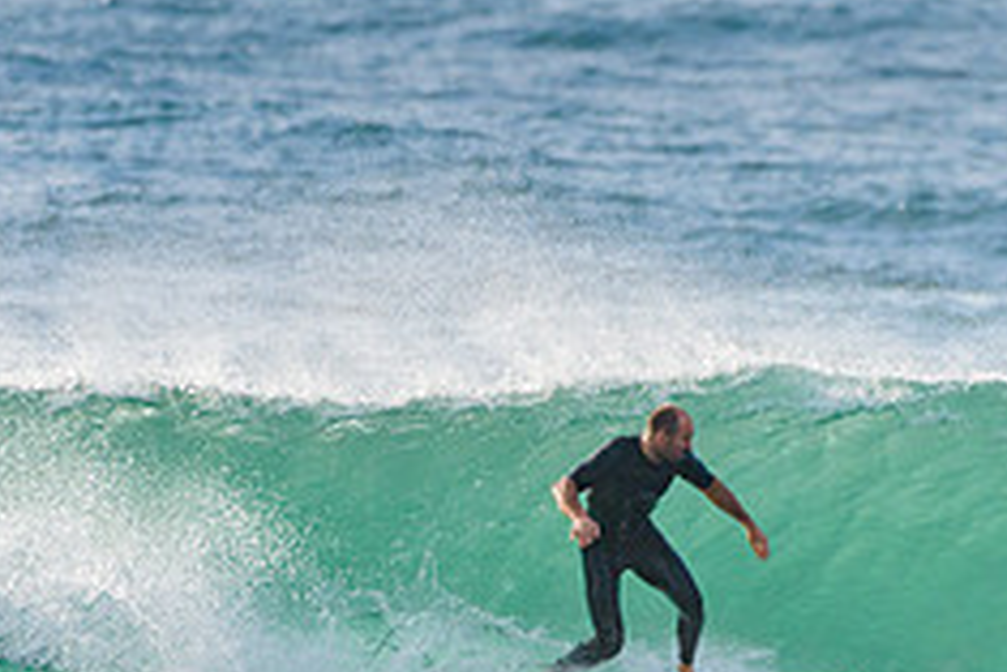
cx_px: 737
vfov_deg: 0.9
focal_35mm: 1510
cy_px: 633
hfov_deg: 1.4
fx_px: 42262
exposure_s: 1/2000
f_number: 5.6
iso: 400
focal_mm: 500
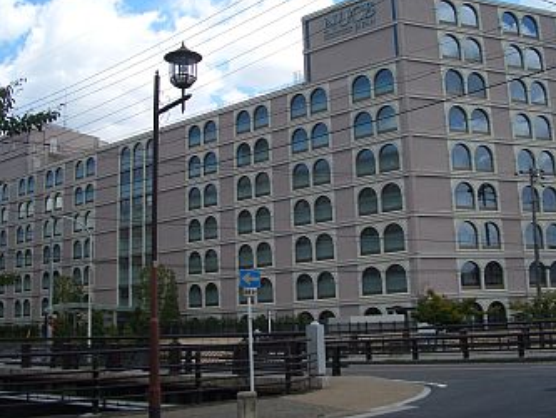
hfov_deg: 44.7
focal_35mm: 42
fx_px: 675
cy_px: 187
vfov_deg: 34.3
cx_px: 304
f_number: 4.3
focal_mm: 5.8
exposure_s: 1/320
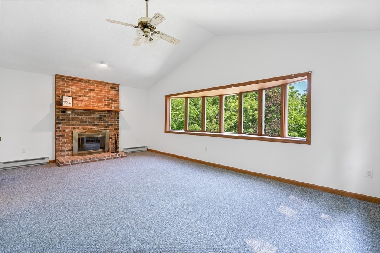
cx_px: 190
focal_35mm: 16
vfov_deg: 73.8
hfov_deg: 96.7
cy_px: 126
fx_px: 169
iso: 2500
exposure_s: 1/30
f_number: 5
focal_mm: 16
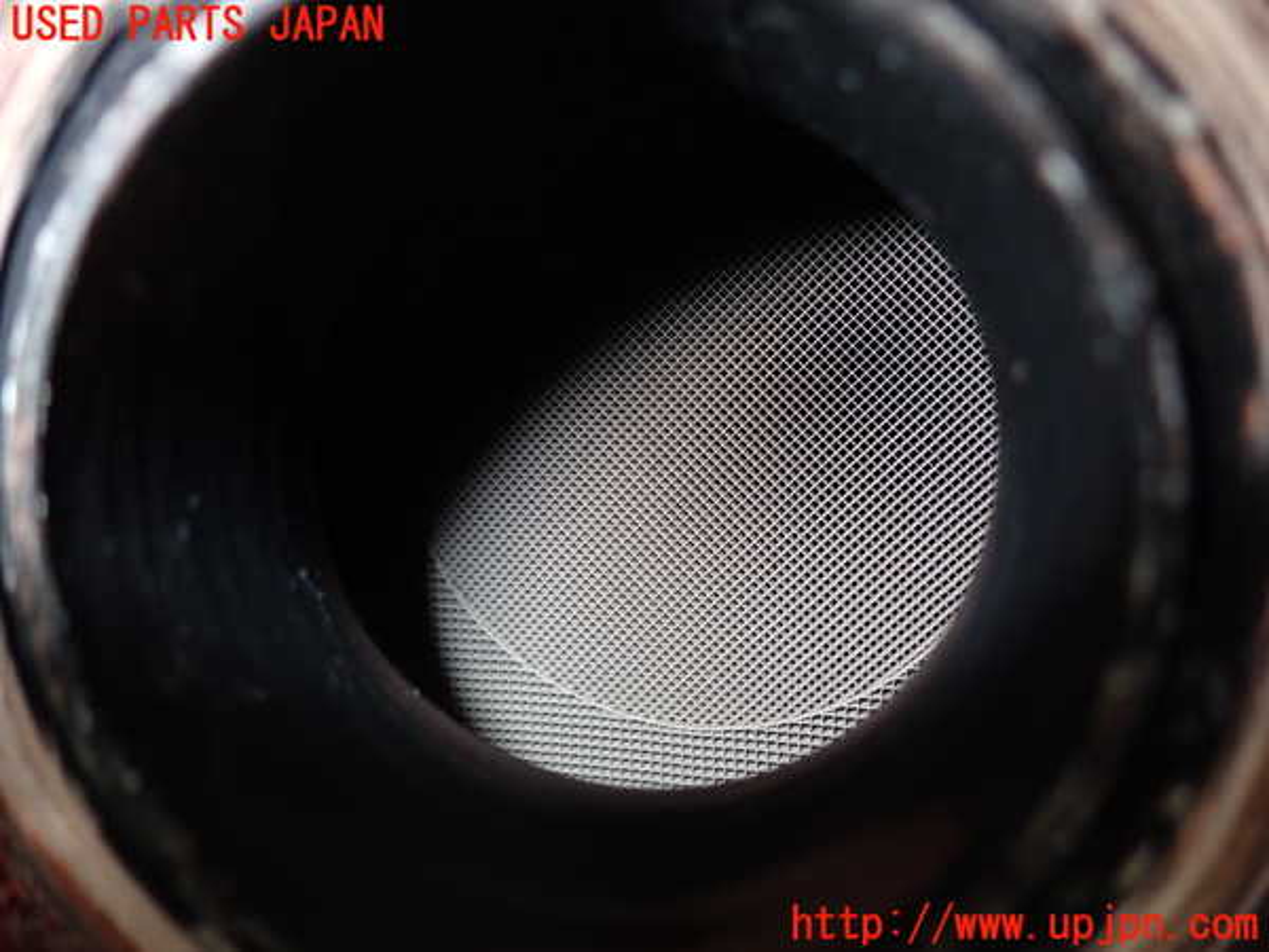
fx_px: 916
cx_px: 634
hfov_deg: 69.4
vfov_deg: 54.9
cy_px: 476
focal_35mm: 25
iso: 200
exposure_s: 1/30
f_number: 5.6
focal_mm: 4.5
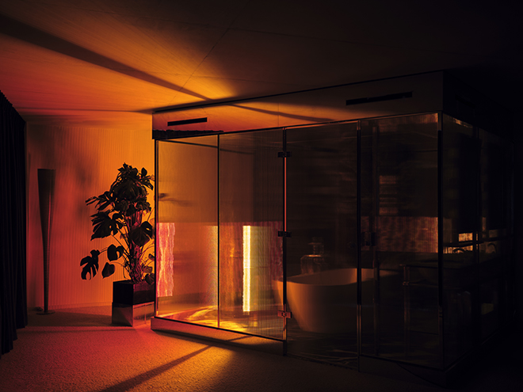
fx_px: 514
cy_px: 196
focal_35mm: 34
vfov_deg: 41.8
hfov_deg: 54.0
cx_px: 262
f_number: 13
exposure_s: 3
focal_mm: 43.3
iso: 400
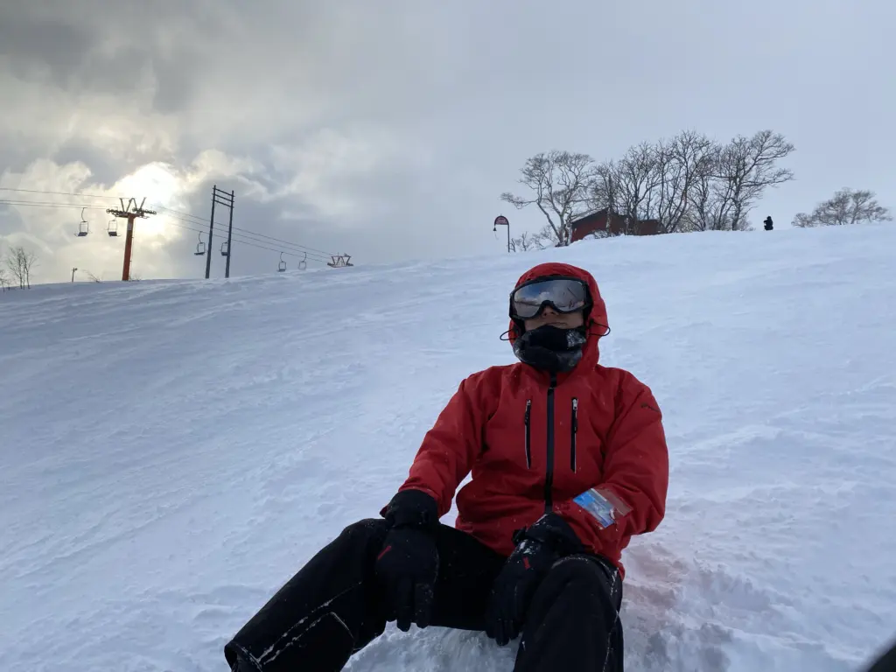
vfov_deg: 53.1
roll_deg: -4.4
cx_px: 448
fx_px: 673
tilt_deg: +3.7
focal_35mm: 26
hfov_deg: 67.3
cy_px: 336
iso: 32
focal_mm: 4.25
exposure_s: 1/3497
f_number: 1.8
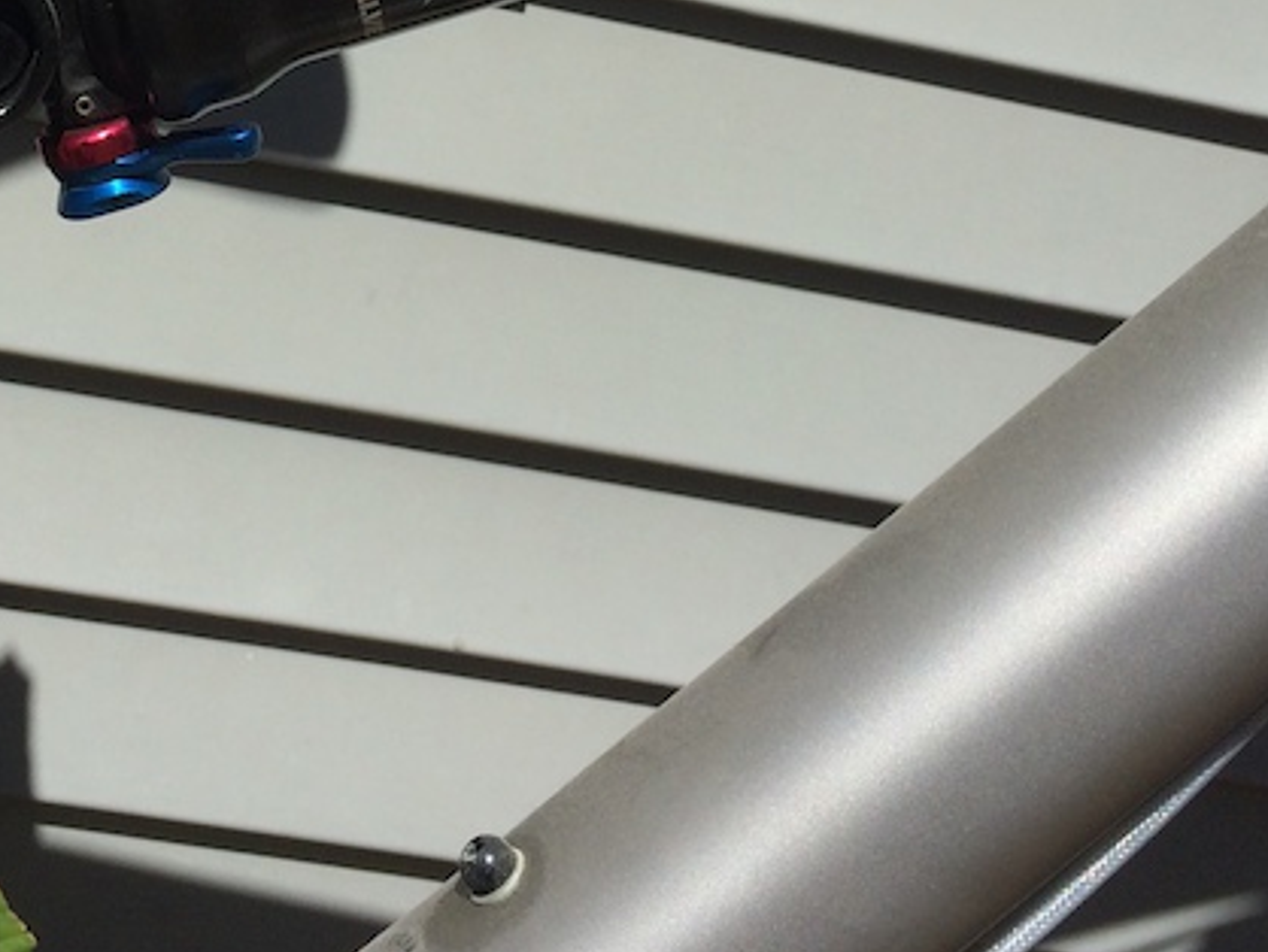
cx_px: 309
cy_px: -149
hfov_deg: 27.0
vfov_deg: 19.7
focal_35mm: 71
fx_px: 2602
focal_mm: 4.15
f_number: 2.2
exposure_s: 1/3425
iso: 32
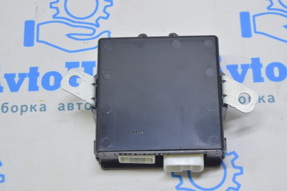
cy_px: 96
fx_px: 657
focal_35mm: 82
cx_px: 144
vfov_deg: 16.5
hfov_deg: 24.6
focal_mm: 55
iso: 400
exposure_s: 1/20
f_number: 5.6
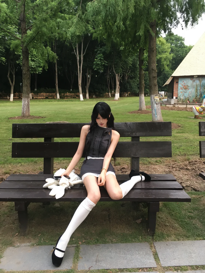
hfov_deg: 48.2
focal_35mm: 29
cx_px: 102
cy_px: 136
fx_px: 229
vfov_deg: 61.7
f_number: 2.2
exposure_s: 1/33
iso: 25
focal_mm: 4.15
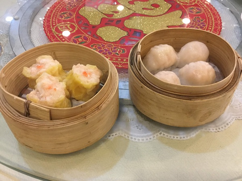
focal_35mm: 31
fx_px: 217
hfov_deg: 58.4
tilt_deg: -46.7
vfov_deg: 45.4
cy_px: 90
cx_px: 121
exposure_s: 1/20
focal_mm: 3.3
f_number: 2.4
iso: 200
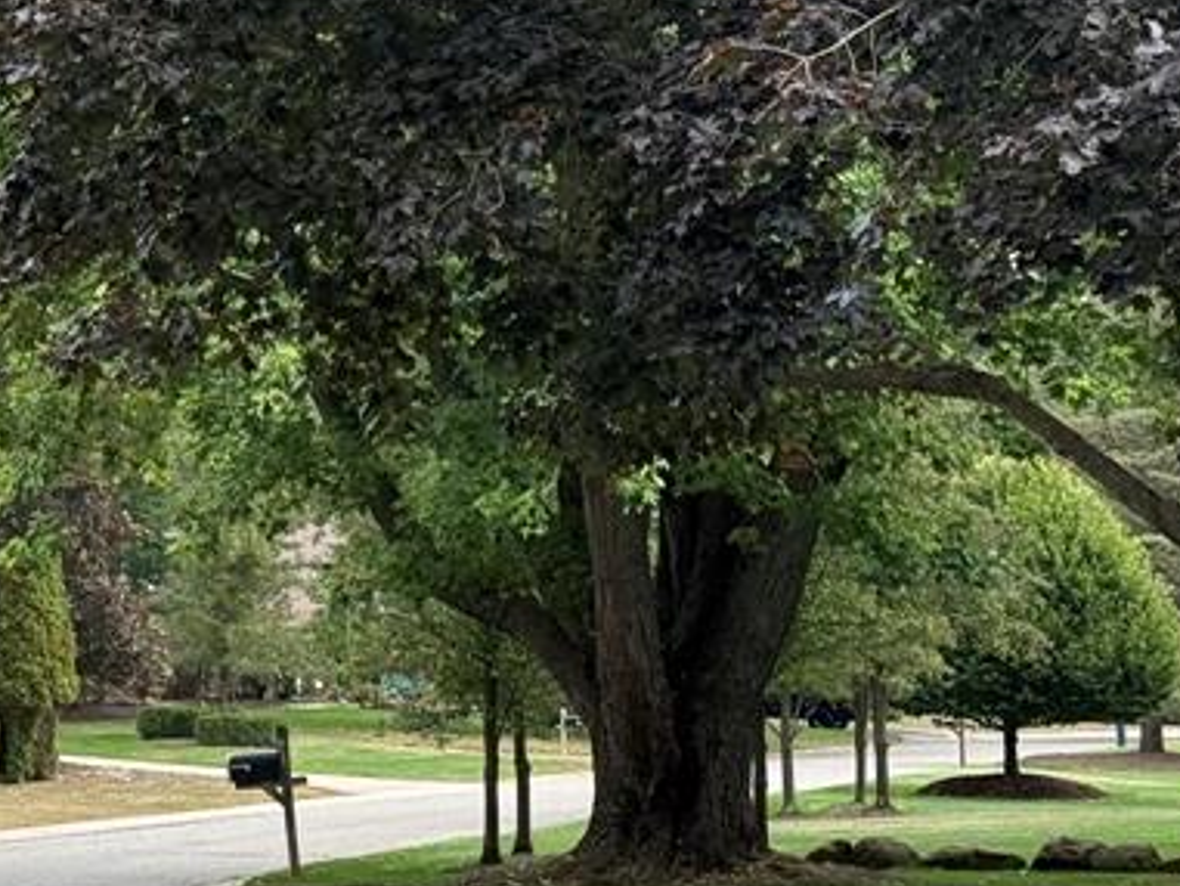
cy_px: 406
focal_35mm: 129
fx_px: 4399
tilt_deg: +3.3
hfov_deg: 14.9
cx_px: -161
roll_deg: +1.4
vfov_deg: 11.5
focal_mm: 6.76
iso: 100
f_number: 1.78
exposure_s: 1/769
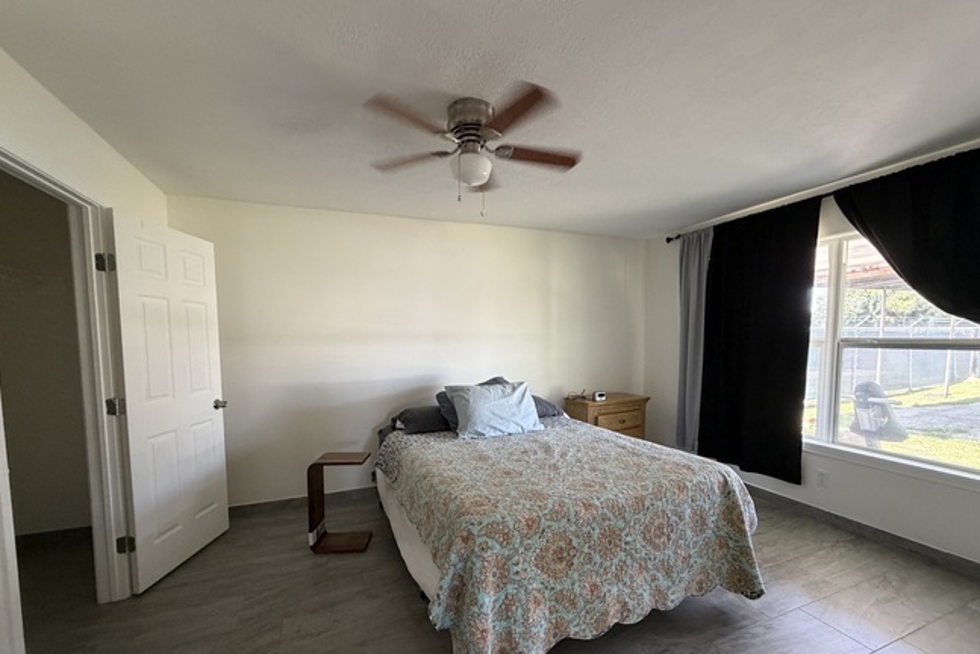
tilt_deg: -4.7
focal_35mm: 15
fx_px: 408
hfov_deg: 100.4
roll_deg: +1.1
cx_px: 484
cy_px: 365
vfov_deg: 77.1
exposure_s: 1/60
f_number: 2.2
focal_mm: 2.22
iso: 400
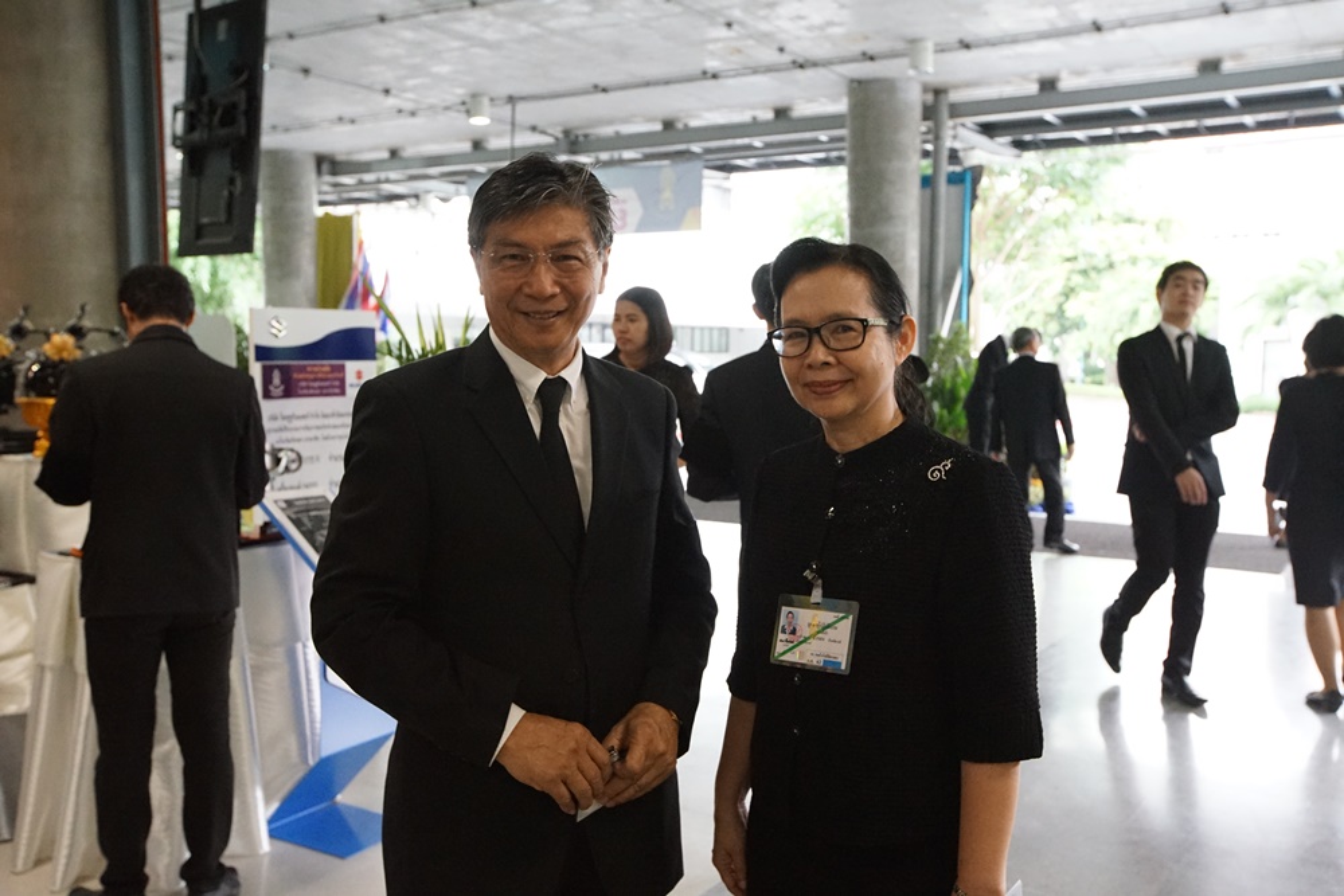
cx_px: 672
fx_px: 1269
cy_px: 448
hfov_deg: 55.8
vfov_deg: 38.9
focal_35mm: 34
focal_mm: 34
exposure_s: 1/160
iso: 6400
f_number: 5.6
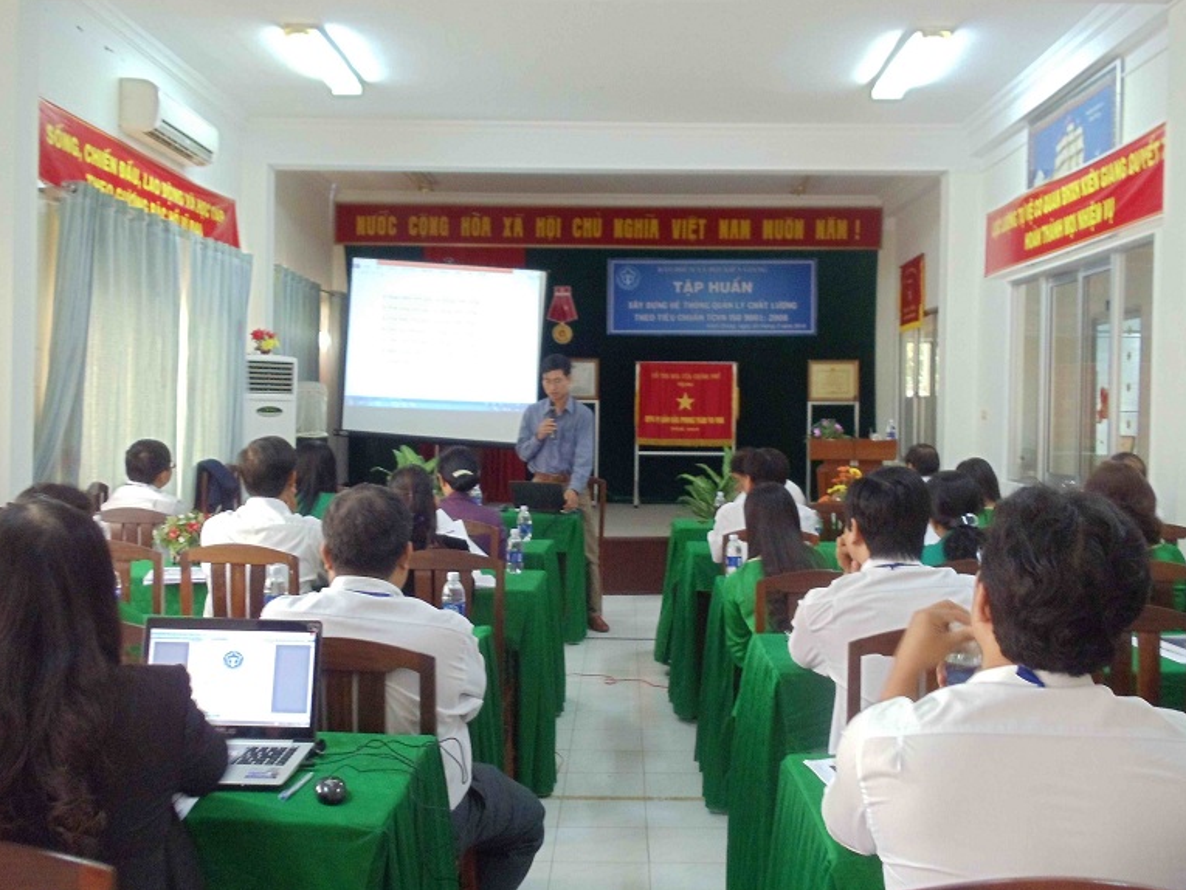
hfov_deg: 41.2
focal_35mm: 46
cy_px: 433
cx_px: 583
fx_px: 1576
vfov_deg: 31.5
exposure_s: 1/15
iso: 400
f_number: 3.5
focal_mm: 6
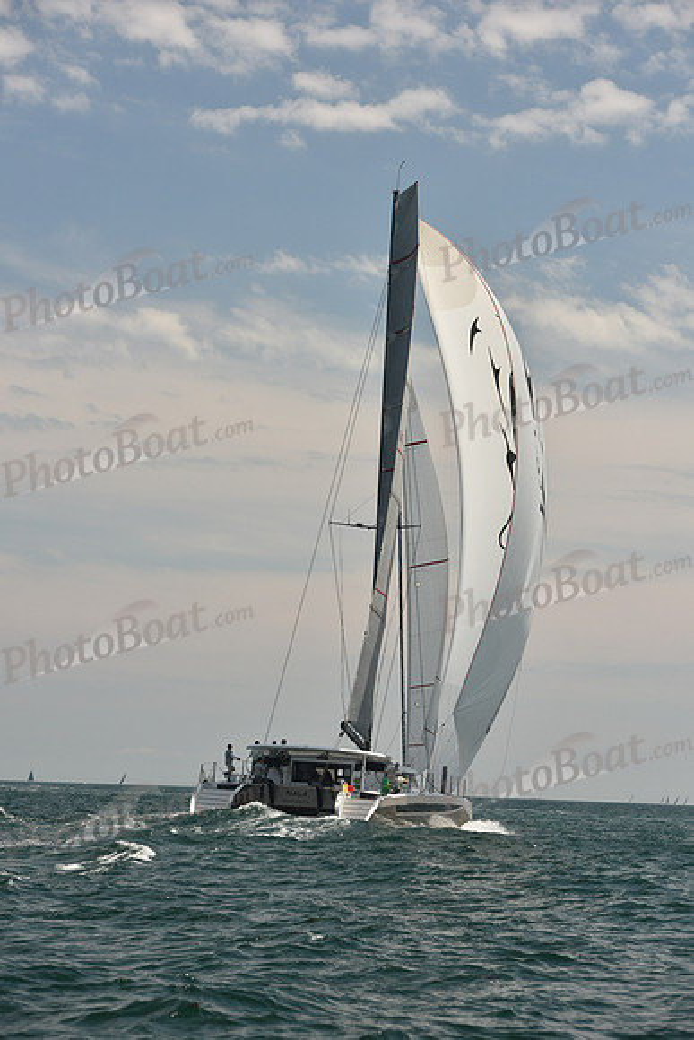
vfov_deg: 21.5
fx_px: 2745
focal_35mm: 95
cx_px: 347
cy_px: 520
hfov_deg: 14.4
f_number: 6.3
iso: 320
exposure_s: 1/1250
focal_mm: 95
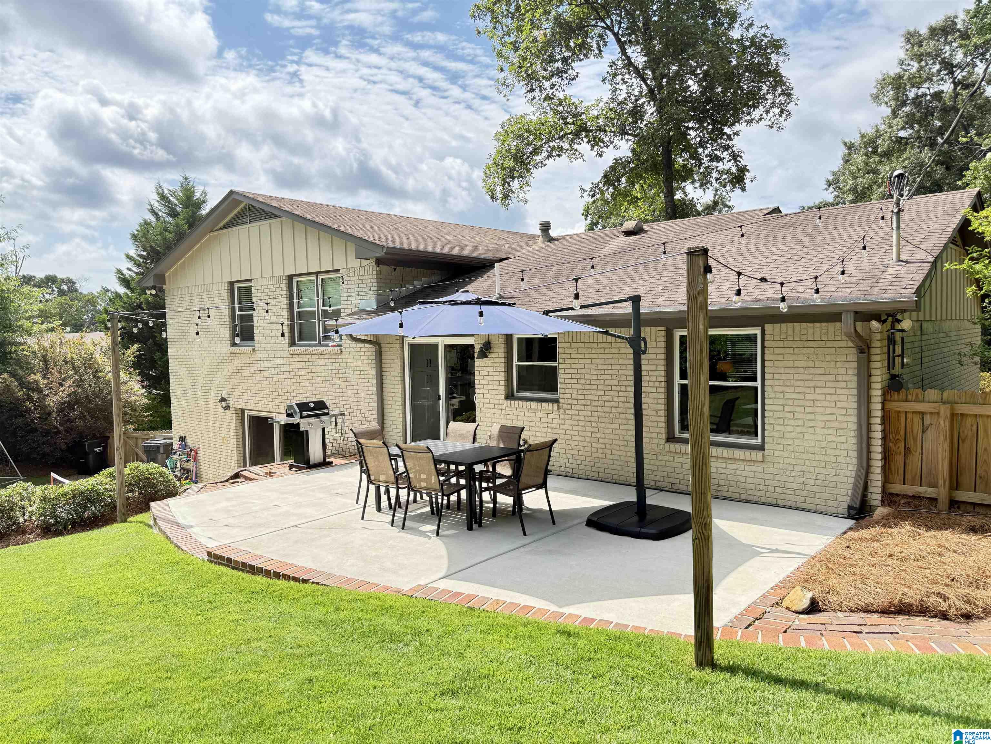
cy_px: 372
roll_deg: +2.0
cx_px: 496
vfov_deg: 56.8
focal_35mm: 24
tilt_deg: -2.9
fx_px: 687
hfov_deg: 71.6
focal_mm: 6.76
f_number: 1.78
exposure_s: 1/1770
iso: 100
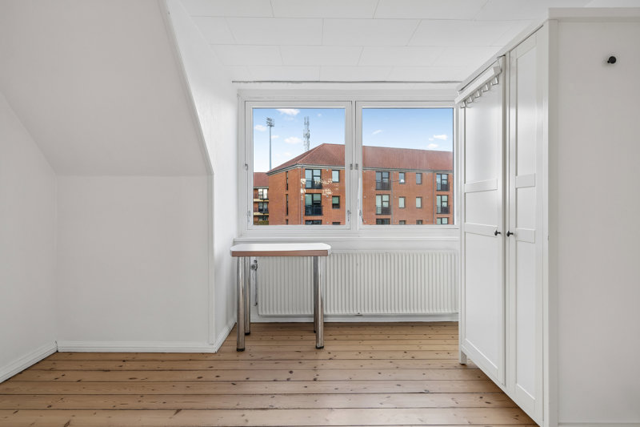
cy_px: 214
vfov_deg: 59.5
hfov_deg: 81.2
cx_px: 320
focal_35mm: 21
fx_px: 373
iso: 400
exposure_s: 1/60
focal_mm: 21
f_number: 7.1
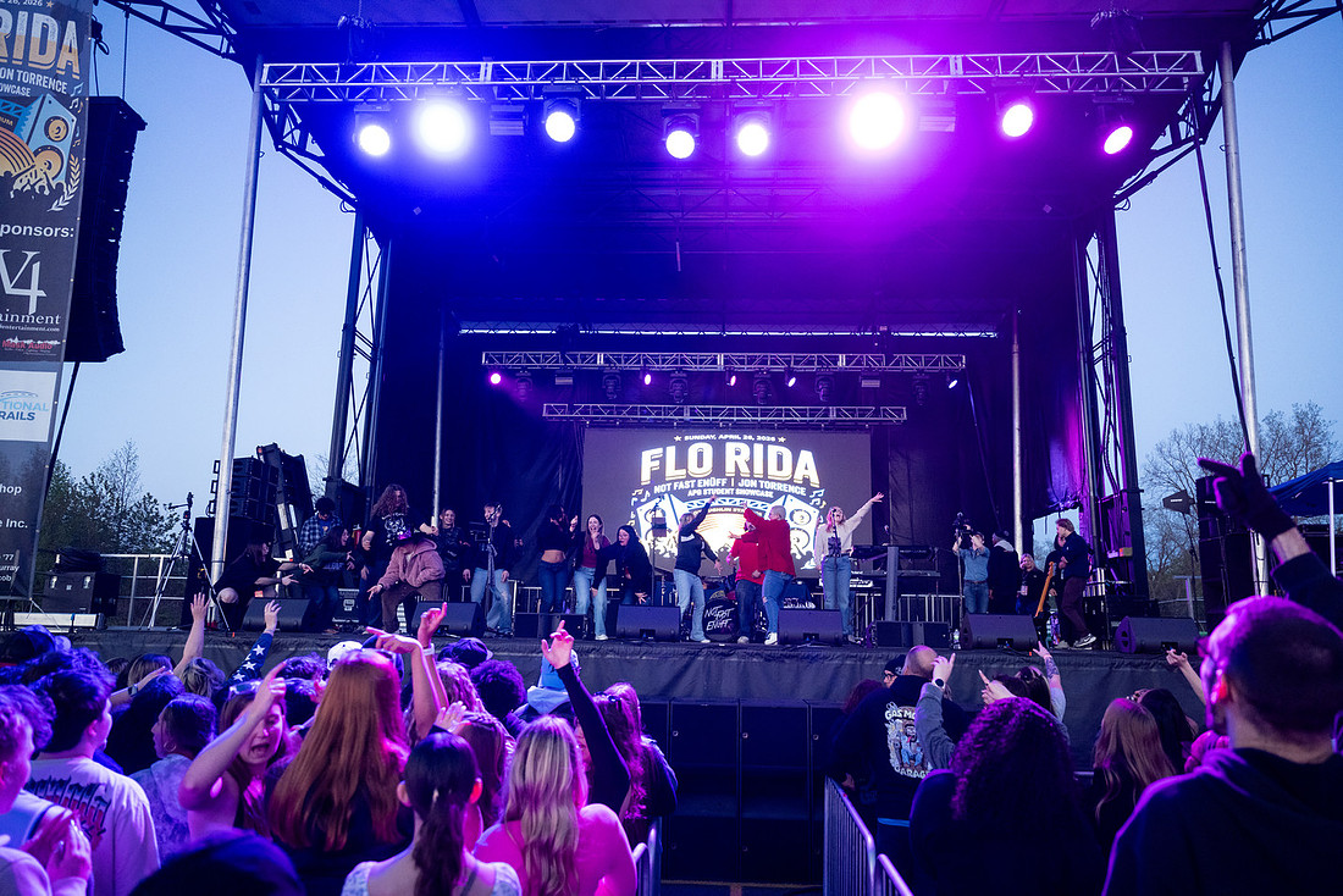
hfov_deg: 73.7
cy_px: 448
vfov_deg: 53.2
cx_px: 672
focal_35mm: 24
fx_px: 896
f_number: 2.8
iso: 2800
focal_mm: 24
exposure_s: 1/500
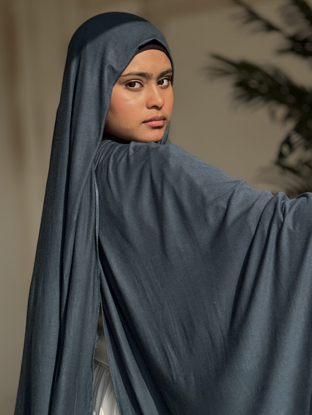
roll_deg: +3.3
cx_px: 200
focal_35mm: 78
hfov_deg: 18.9
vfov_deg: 25.0
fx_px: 937
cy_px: 196
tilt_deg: -1.7
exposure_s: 1/4049
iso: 64
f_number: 1.78
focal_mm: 6.76
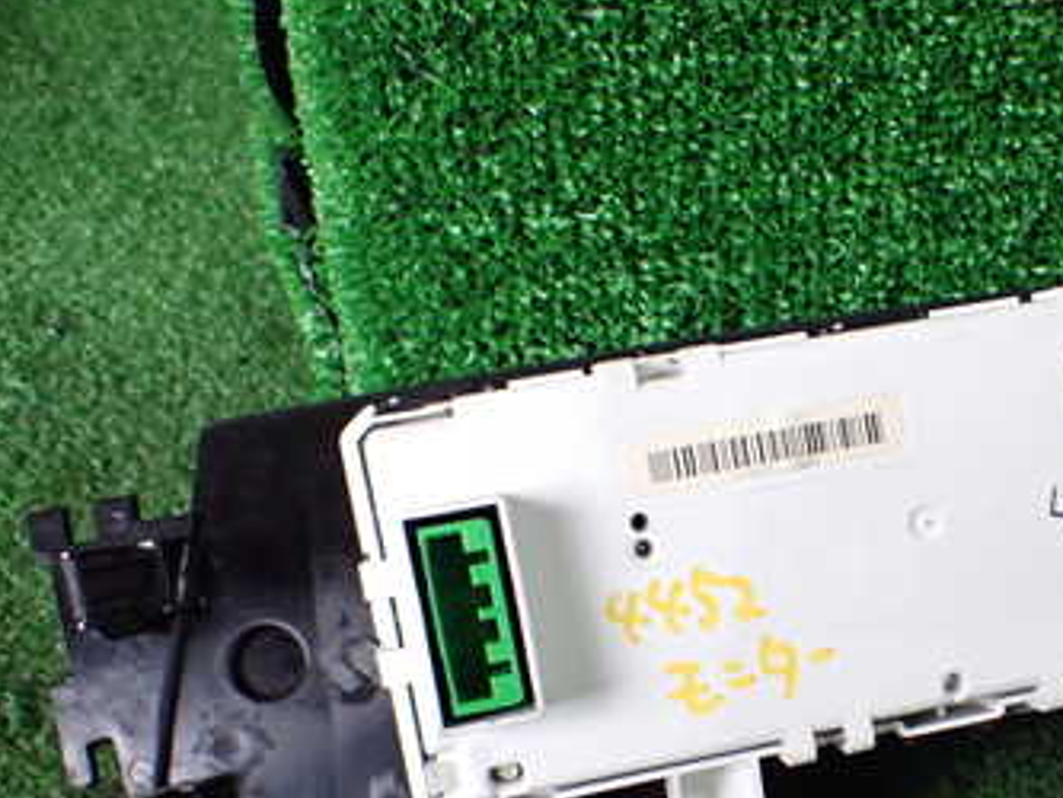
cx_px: 840
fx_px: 1659
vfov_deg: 26.7
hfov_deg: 34.5
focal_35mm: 54
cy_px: 600
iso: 800
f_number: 2.3
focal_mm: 5.4
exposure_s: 1/125
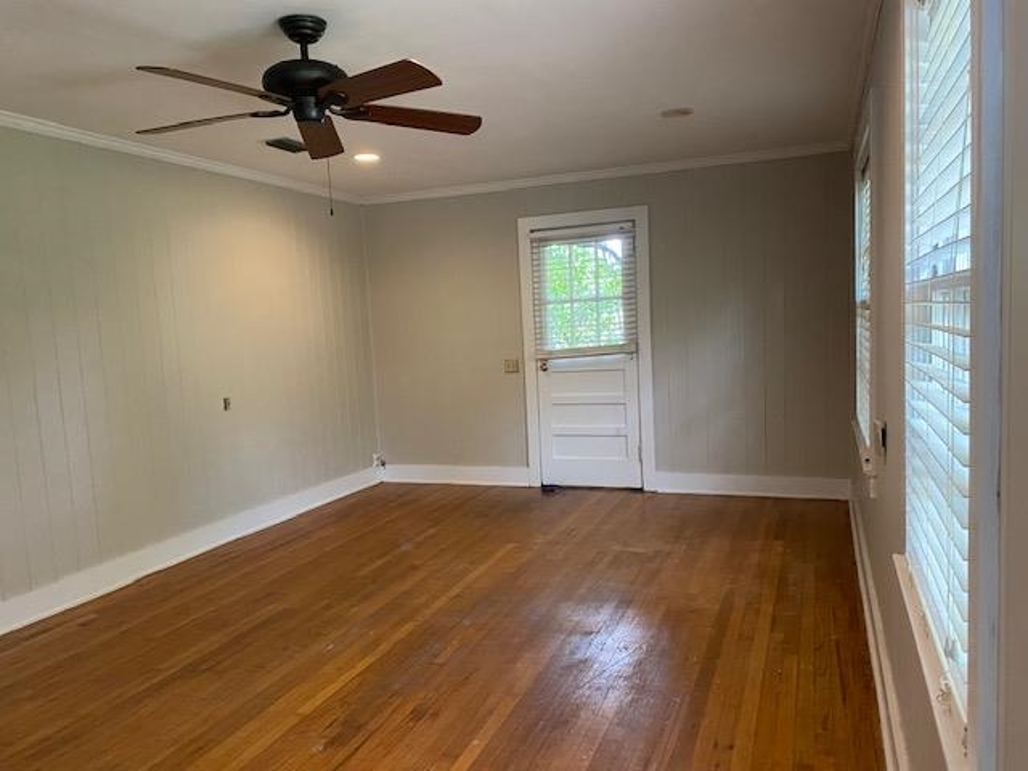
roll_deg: +2.6
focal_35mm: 26
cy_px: 386
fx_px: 772
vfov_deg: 53.1
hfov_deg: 67.3
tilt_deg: -4.2
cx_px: 514
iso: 400
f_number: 1.8
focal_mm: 4.25
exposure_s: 1/60
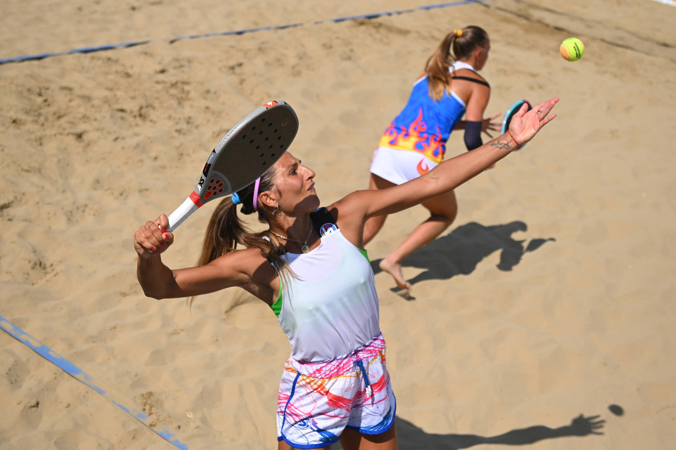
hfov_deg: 41.1
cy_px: 225
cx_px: 338
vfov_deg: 28.0
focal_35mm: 48
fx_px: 901
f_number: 3.2
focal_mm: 48
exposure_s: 1/5000
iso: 200
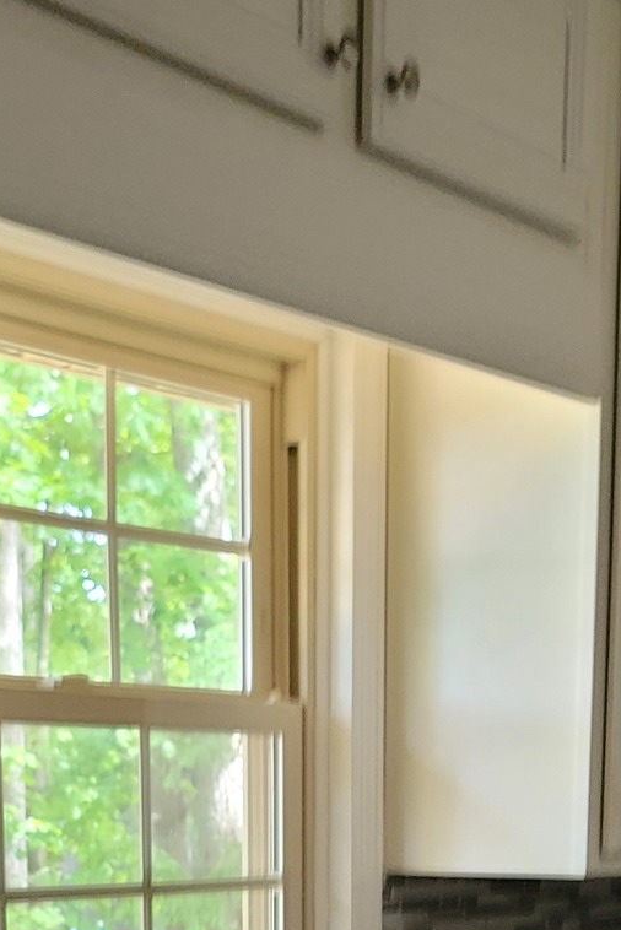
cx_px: 288
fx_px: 2042
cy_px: 1237
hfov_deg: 17.3
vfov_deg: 22.7
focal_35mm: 79
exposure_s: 1/40
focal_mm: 7
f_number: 1.8
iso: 200
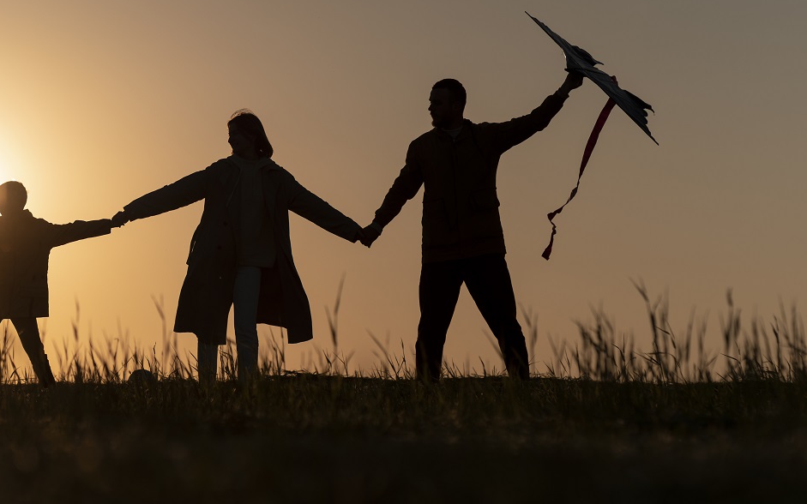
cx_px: 292
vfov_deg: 9.5
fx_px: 3035
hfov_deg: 15.1
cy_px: 83
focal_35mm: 138
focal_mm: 85
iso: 80
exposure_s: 1/8000
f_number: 3.5
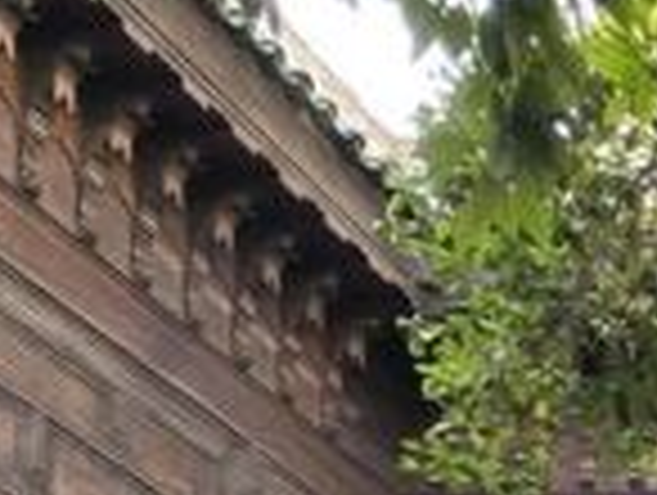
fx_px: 1730
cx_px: 1674
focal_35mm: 91
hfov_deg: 13.6
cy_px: 1580
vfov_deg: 10.3
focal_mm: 2.2
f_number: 2.2
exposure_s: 1/140
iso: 50
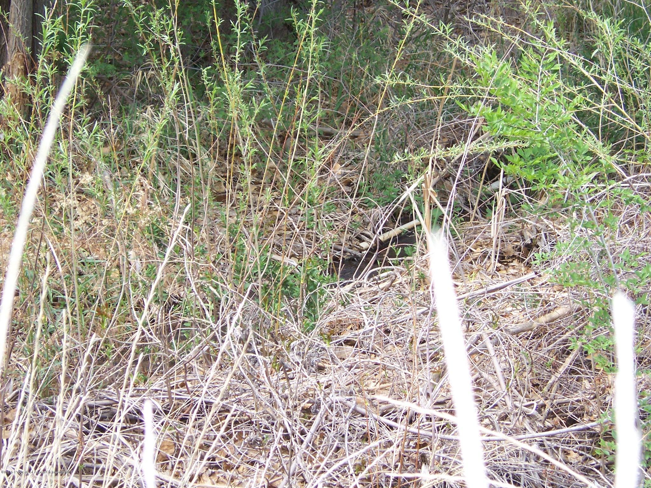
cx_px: 326
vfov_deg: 14.8
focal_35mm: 100
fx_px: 1881
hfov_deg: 19.6
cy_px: 244
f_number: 4.9
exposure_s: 1/90
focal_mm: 16.6
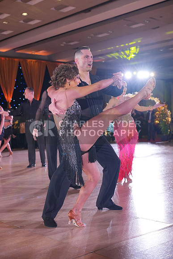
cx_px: 86
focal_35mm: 50
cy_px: 130
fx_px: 360
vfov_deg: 39.6
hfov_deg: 27.0
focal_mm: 50
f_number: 4
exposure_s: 1/400
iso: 2000
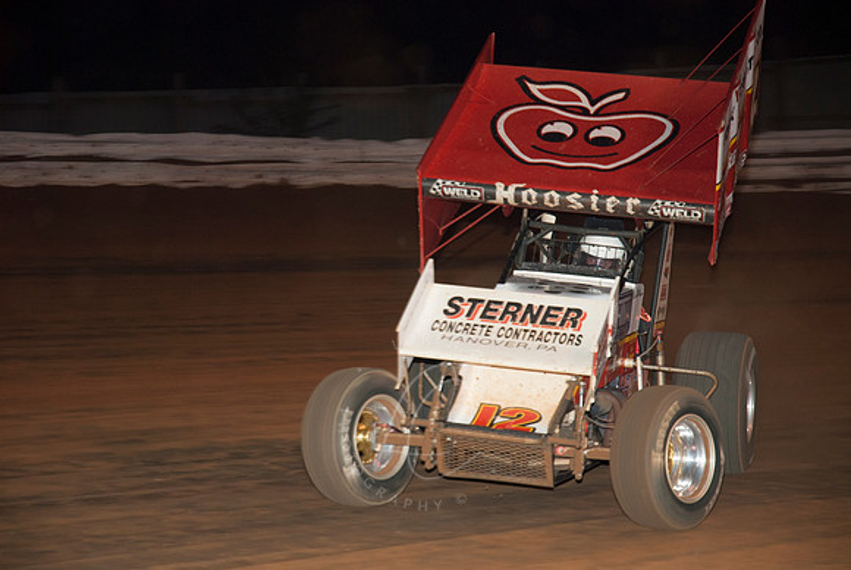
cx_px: 426
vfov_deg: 13.1
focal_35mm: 105
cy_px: 285
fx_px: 2485
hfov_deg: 19.4
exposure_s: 1/160
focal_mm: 70
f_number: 4.5
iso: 200
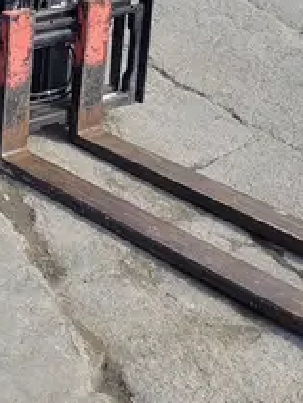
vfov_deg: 20.2
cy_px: -96
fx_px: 1050
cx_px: -69
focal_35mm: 90
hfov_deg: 15.7
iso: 40
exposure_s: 1/960
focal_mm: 5.4
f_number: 1.8
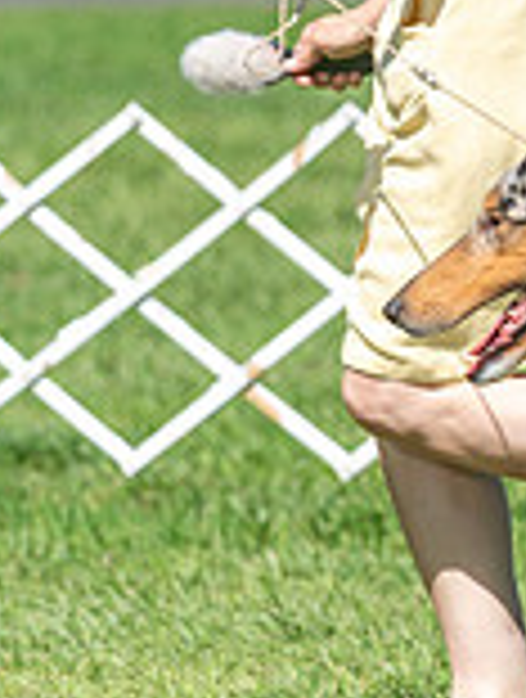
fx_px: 13135
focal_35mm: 651
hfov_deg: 2.3
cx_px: 788
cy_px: -95
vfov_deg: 3.0
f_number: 4
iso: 80
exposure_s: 1/1000
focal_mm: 137
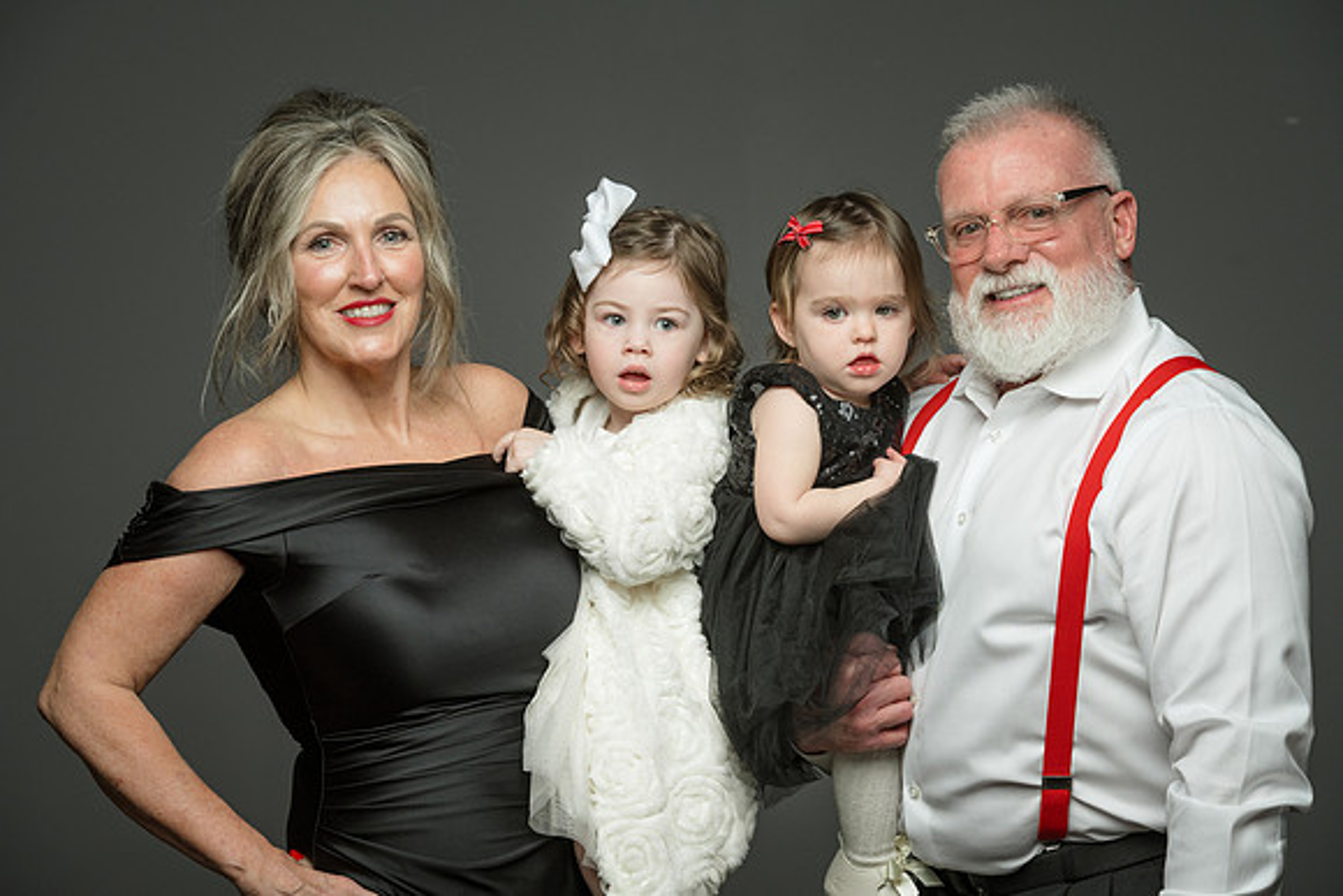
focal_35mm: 140
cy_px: 448
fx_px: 5224
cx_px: 672
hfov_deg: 14.7
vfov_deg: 9.8
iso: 400
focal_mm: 140
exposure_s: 1/160
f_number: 9
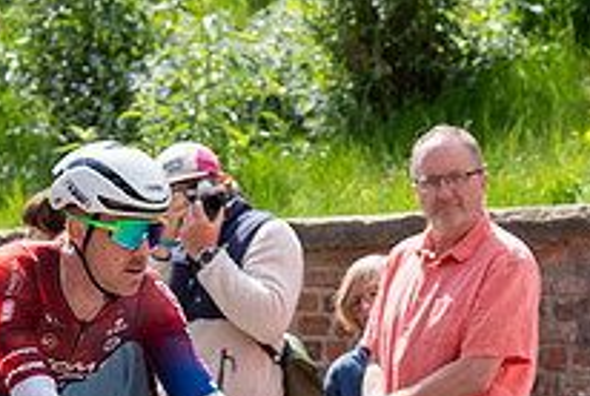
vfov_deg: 7.0
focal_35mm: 197
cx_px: -29
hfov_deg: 10.3
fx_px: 3233
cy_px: 306
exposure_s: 1/1000
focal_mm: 70
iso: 500
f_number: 5
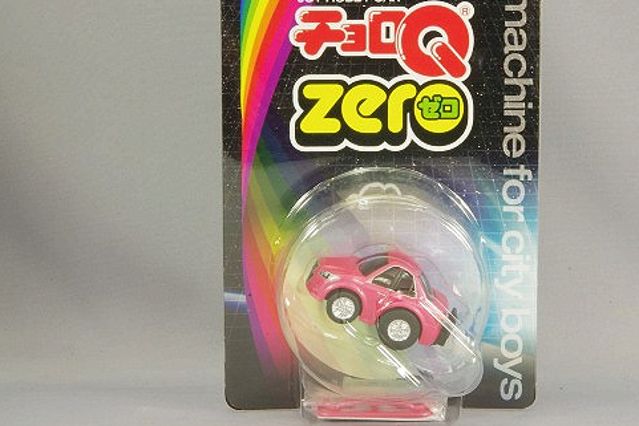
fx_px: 2645
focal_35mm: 149
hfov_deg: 13.8
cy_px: 155
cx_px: 376
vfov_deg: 9.2
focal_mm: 75
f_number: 32
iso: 400
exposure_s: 1/1.25
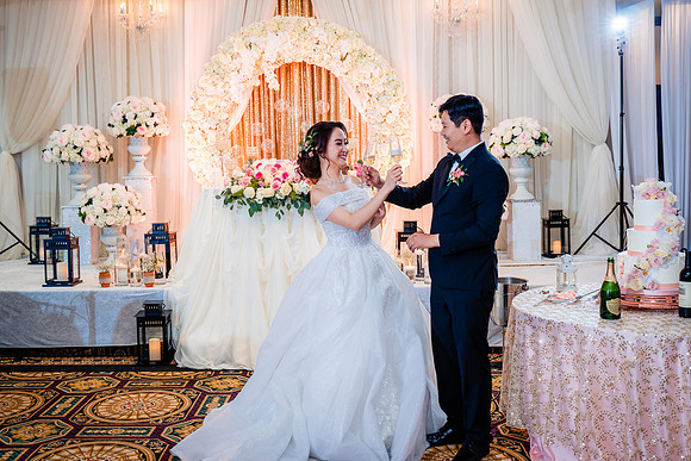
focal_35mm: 41
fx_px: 791
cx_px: 338
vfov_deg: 32.5
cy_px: 220
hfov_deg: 47.2
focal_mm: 37
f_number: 3.5
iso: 800
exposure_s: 1/160
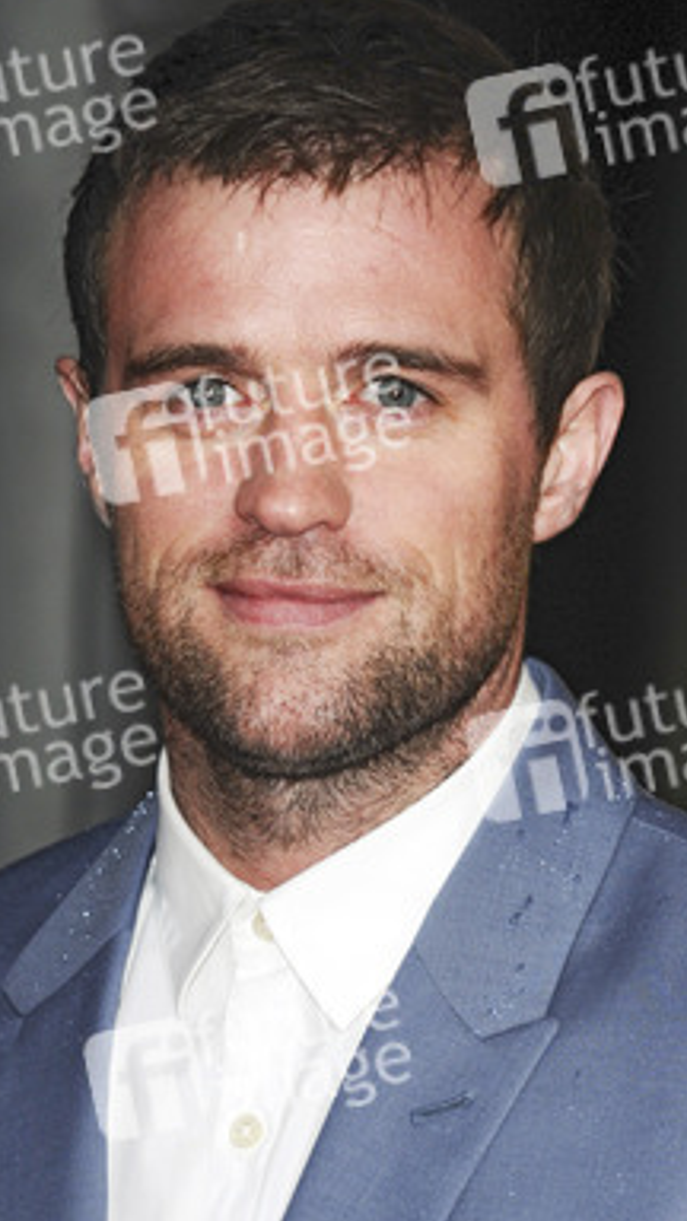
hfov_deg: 5.7
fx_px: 6898
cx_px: 342
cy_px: 588
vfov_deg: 10.1
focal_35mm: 213
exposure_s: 1/200
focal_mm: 130
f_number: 4.5
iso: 320
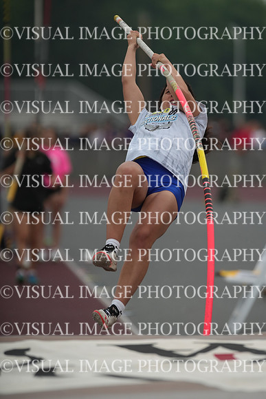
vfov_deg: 6.9
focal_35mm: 300
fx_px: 3323
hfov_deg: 4.6
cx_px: 133
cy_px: 200
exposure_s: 1/3200
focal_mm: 300
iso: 800
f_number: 4
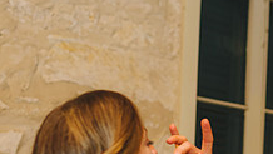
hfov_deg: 19.6
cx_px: 322
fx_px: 746
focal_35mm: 103
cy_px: 215
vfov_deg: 11.4
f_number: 2.5
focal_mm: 35
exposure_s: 1/200
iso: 800
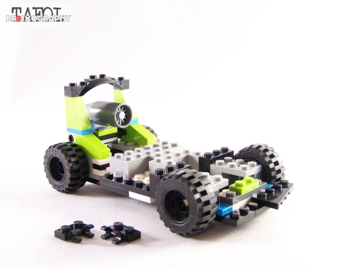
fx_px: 443
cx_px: 178
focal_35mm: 43
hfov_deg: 43.9
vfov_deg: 33.6
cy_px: 134
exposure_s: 1/45
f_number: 3.2
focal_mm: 7.1
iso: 400
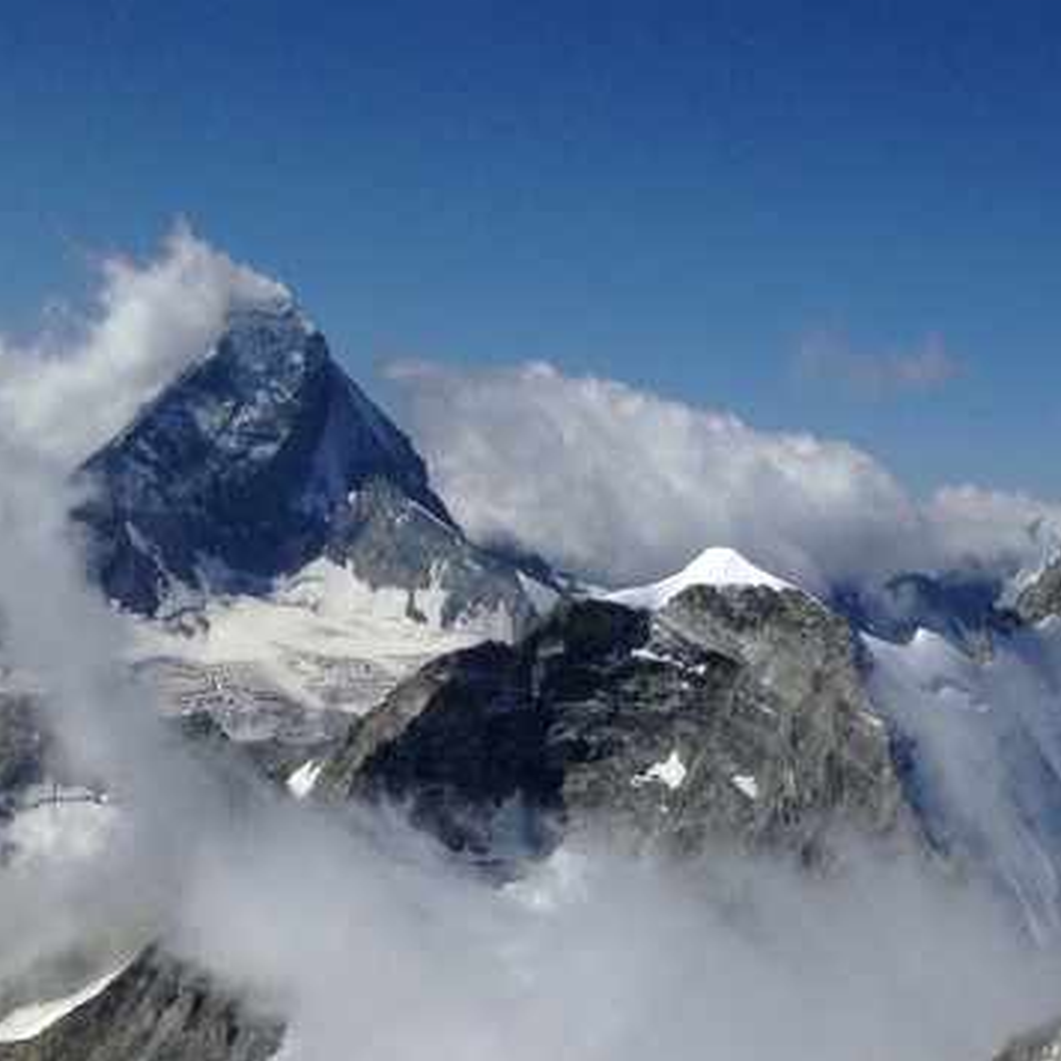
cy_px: 903
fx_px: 2913
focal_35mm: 84
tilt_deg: -13.1
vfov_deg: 20.3
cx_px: 754
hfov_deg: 20.5
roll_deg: -6.8
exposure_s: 1/4926
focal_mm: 4.12
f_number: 2.4
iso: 50
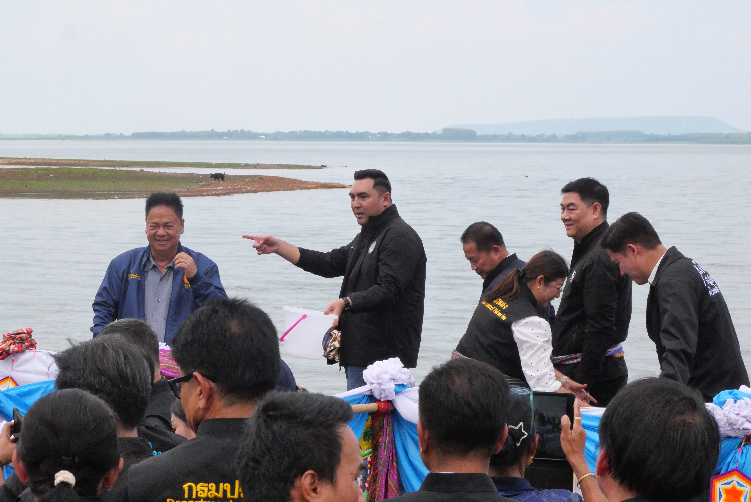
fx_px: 2025
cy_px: 251
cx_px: 376
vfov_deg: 14.1
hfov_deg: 21.0
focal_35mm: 97
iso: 3200
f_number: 14
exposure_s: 1/2000
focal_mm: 47
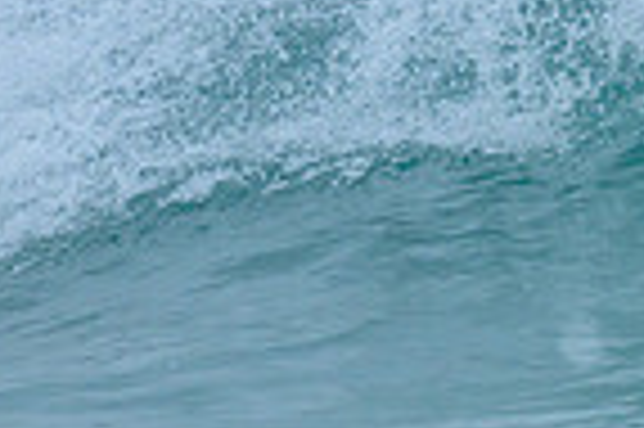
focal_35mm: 3929
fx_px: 70204
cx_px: 964
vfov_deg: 0.3
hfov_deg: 0.5
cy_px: -221
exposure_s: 1/2500
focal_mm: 800
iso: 500
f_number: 6.3
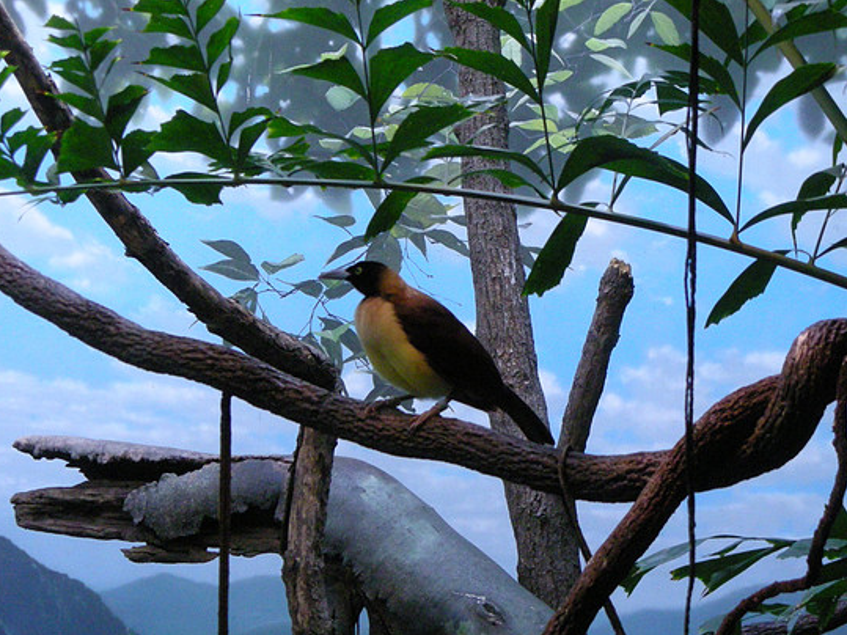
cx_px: 398
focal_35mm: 113
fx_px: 2764
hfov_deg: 17.4
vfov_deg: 13.1
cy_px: 315
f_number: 4.7
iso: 400
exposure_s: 1/27.7
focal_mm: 17.1
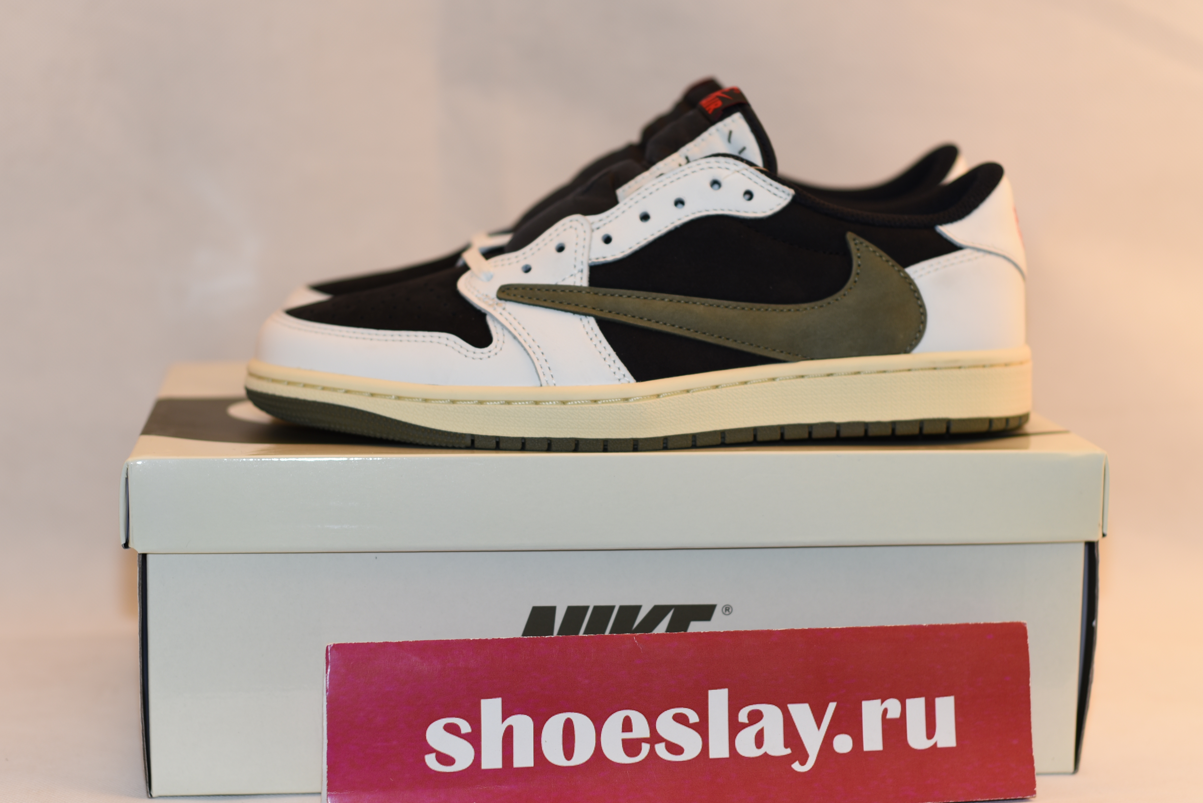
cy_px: 410
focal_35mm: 65
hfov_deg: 30.9
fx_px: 2173
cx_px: 629
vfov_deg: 20.9
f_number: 2.8
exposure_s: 1/60
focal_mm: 50
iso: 100
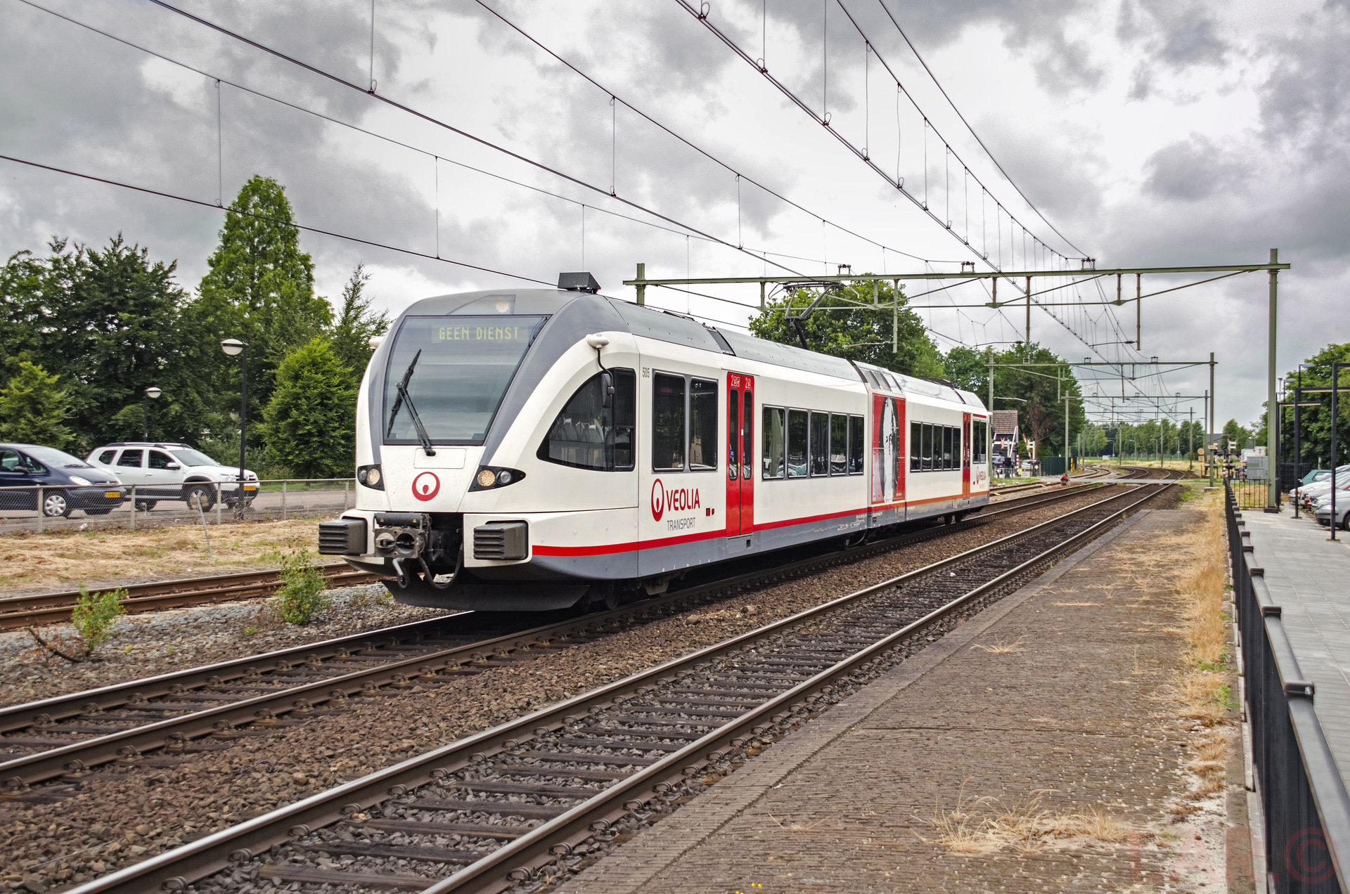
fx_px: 1796
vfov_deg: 28.0
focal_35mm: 48
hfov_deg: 41.2
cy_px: 447
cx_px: 675
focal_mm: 32
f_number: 5.6
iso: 500
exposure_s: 1/500
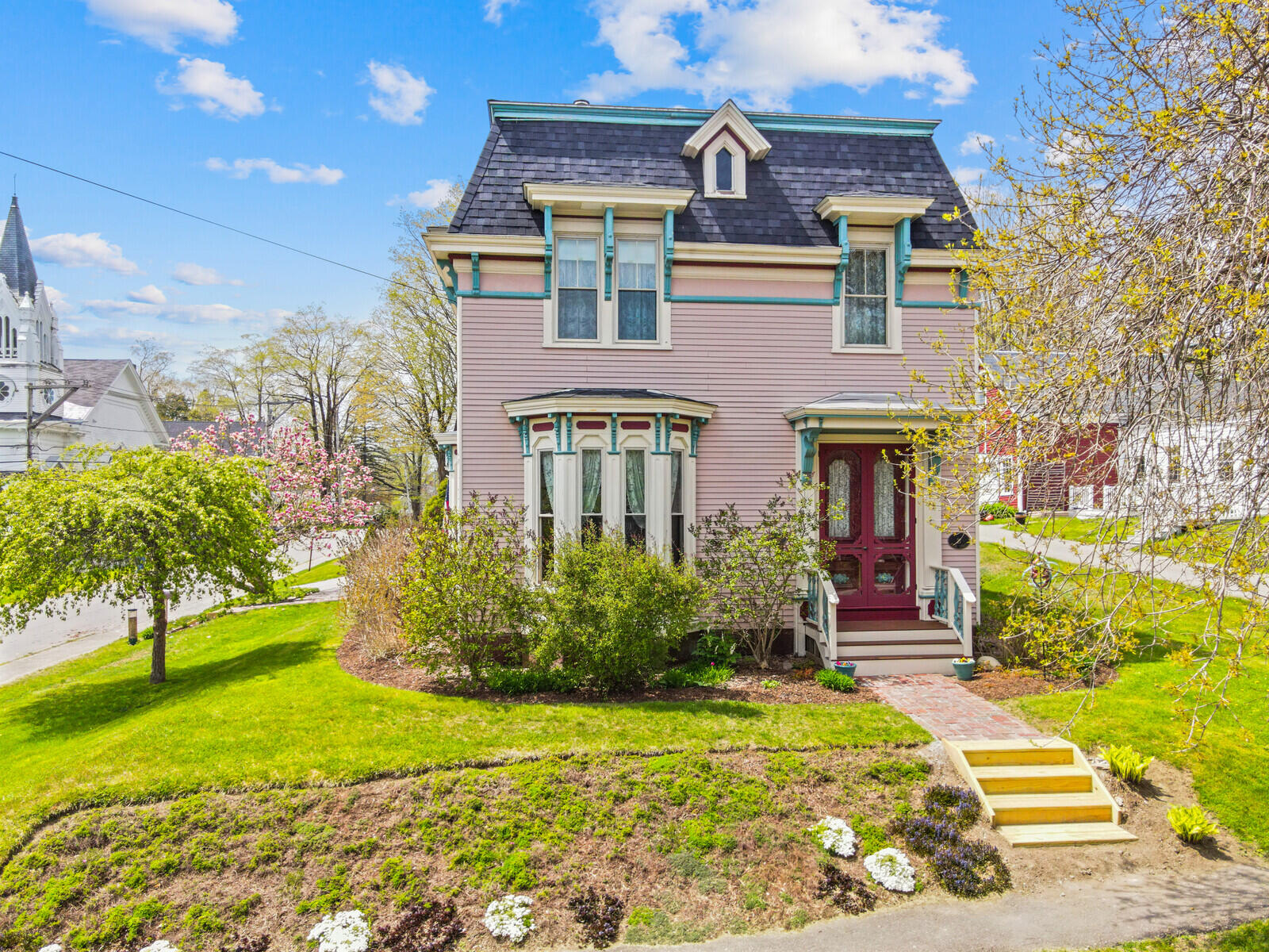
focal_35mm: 24
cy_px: 476
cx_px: 634
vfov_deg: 56.8
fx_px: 880
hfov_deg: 71.6
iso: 200
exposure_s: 1/800
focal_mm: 4.5
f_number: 2.8
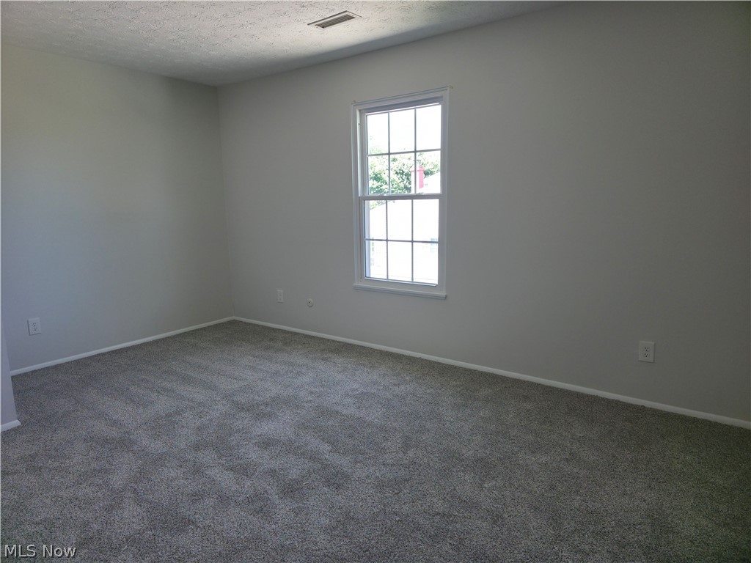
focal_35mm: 23
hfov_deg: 73.9
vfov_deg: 58.9
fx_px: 499
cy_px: 282
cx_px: 376
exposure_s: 1/180
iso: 80
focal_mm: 6.3
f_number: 1.7
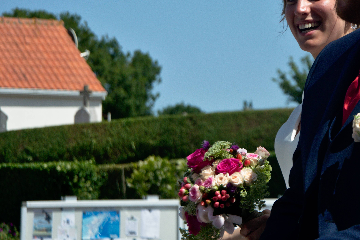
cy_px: 62
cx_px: 257
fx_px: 1858
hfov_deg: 11.0
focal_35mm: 186
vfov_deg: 7.4
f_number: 5.6
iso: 200
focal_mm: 75
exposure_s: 1/1000
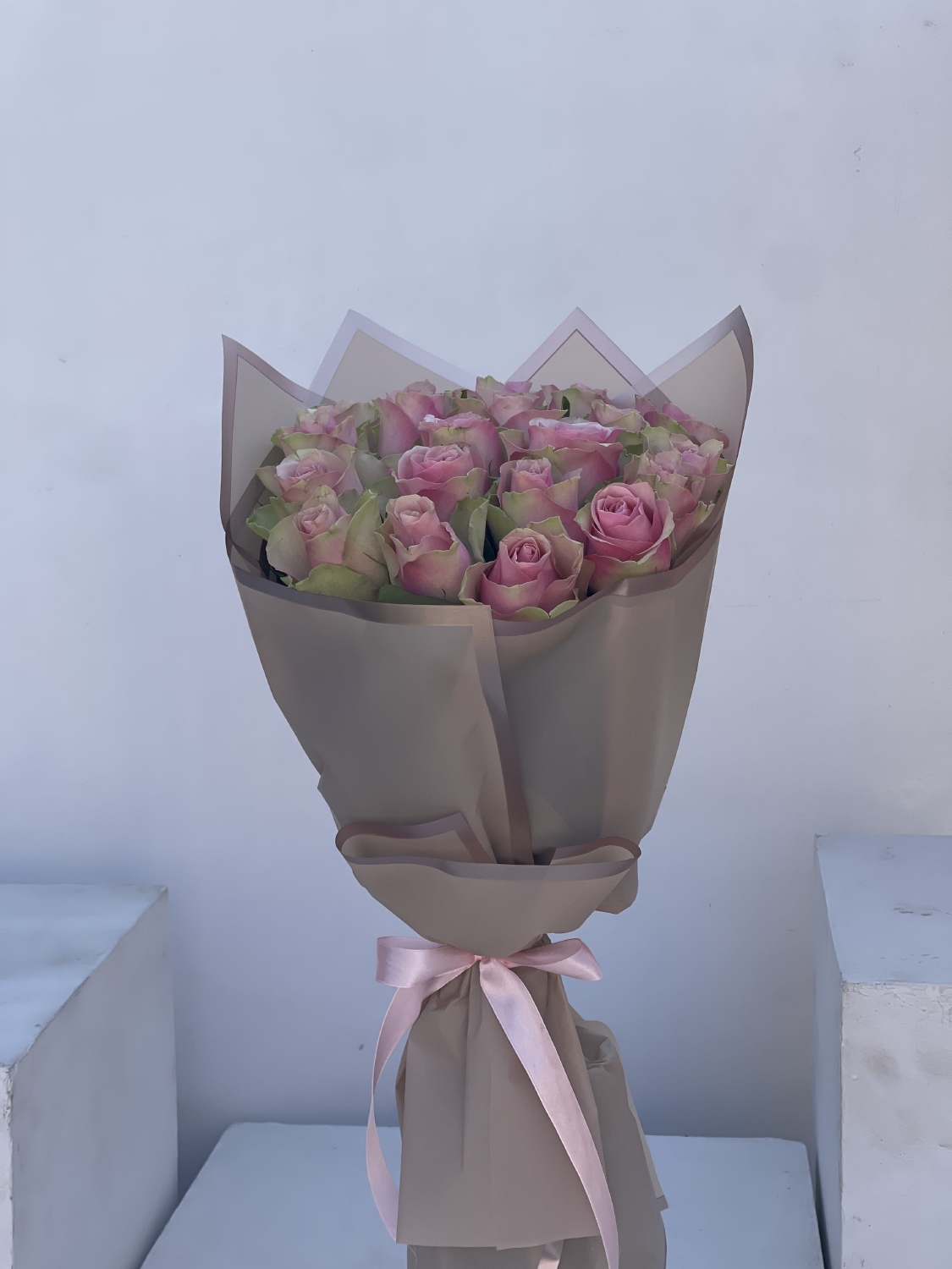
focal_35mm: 64
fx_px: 2347
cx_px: 476
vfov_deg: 30.3
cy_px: 634
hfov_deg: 22.9
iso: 20
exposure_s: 1/791
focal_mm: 7.5
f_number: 2.2
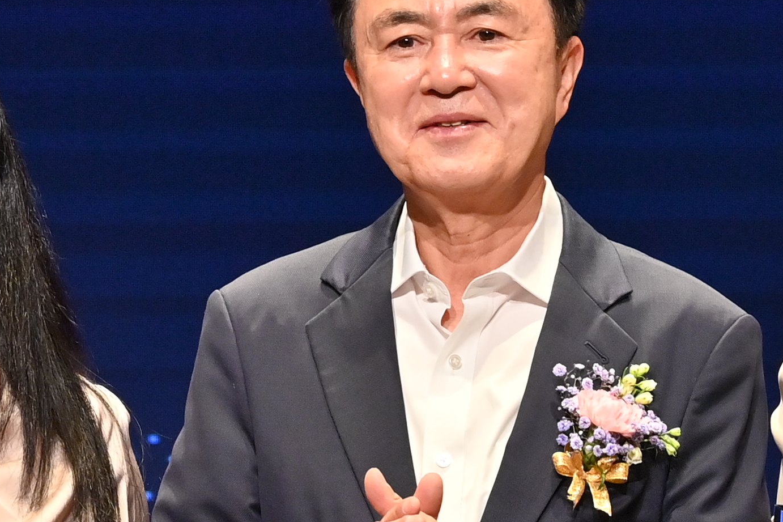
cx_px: 146
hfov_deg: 5.1
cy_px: 391
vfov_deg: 3.4
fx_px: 8764
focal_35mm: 403
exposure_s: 1/320
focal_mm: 100
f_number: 7.1
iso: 1000
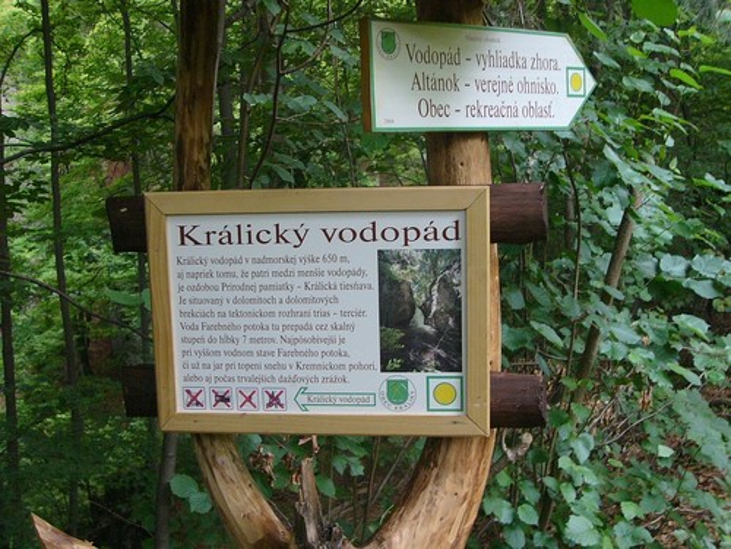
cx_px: 366
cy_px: 274
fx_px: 887
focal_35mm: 42
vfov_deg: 34.3
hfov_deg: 44.8
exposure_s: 1/10
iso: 200
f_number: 2.8
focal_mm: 6.9
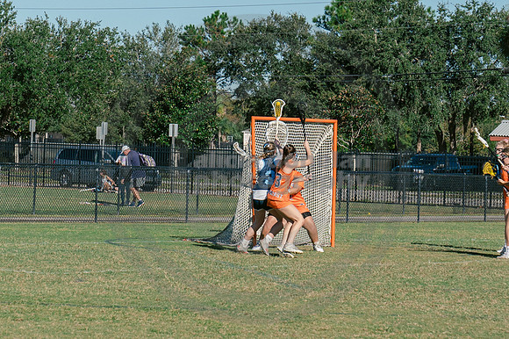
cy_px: 140
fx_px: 2520
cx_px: 221
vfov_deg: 7.7
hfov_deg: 11.5
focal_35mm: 178
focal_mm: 70
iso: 250
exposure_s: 1/1600
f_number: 5.6
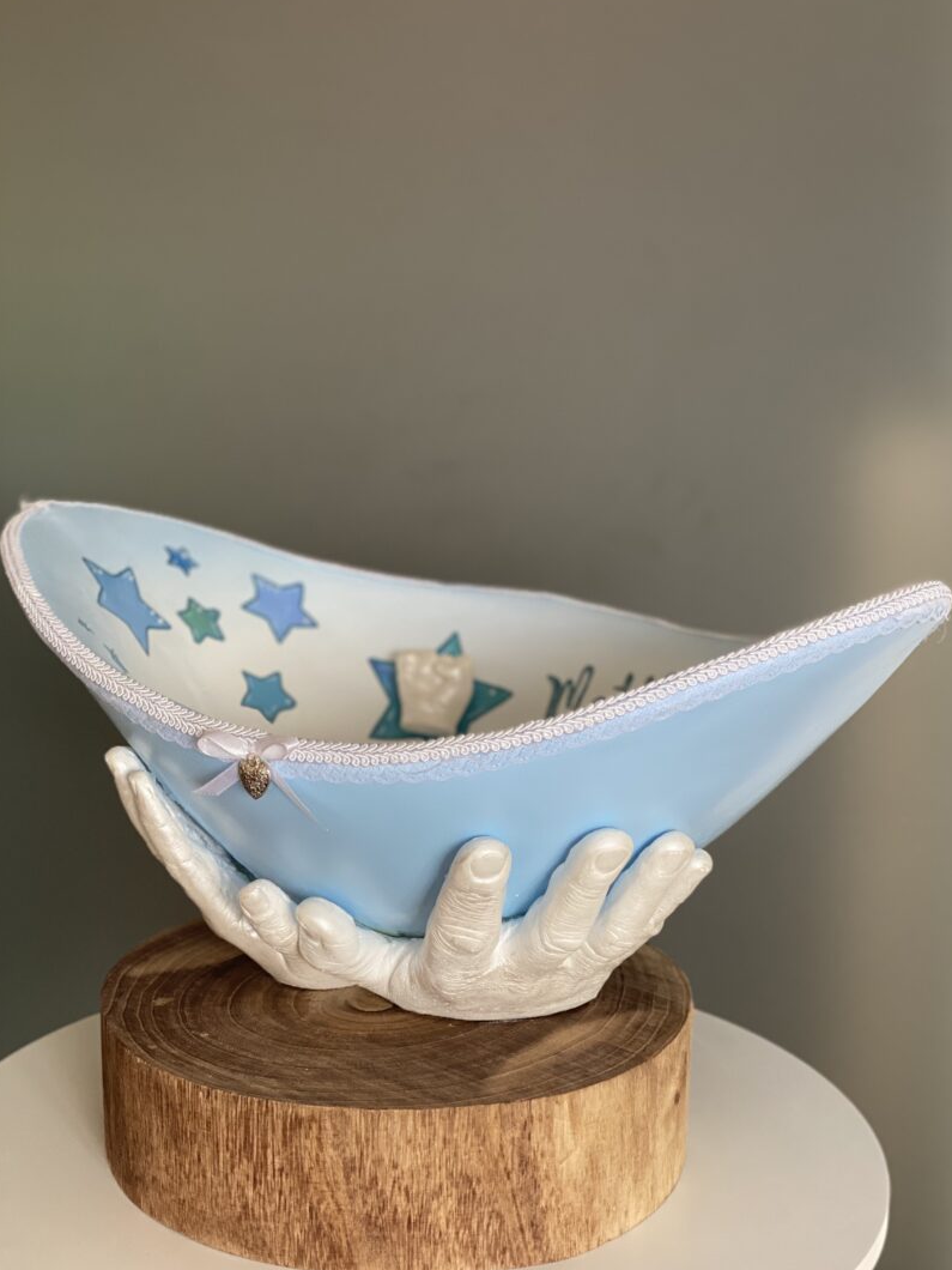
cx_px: 477
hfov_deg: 27.5
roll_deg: -0.4
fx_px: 1943
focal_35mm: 53
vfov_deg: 36.2
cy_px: 633
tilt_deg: -9.7
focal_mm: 6
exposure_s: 1/122
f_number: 2
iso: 125
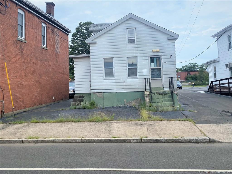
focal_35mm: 26
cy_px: 87
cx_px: 116
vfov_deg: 53.1
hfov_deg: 67.3
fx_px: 174
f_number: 1.8
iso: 32
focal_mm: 4.25
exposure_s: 1/2183
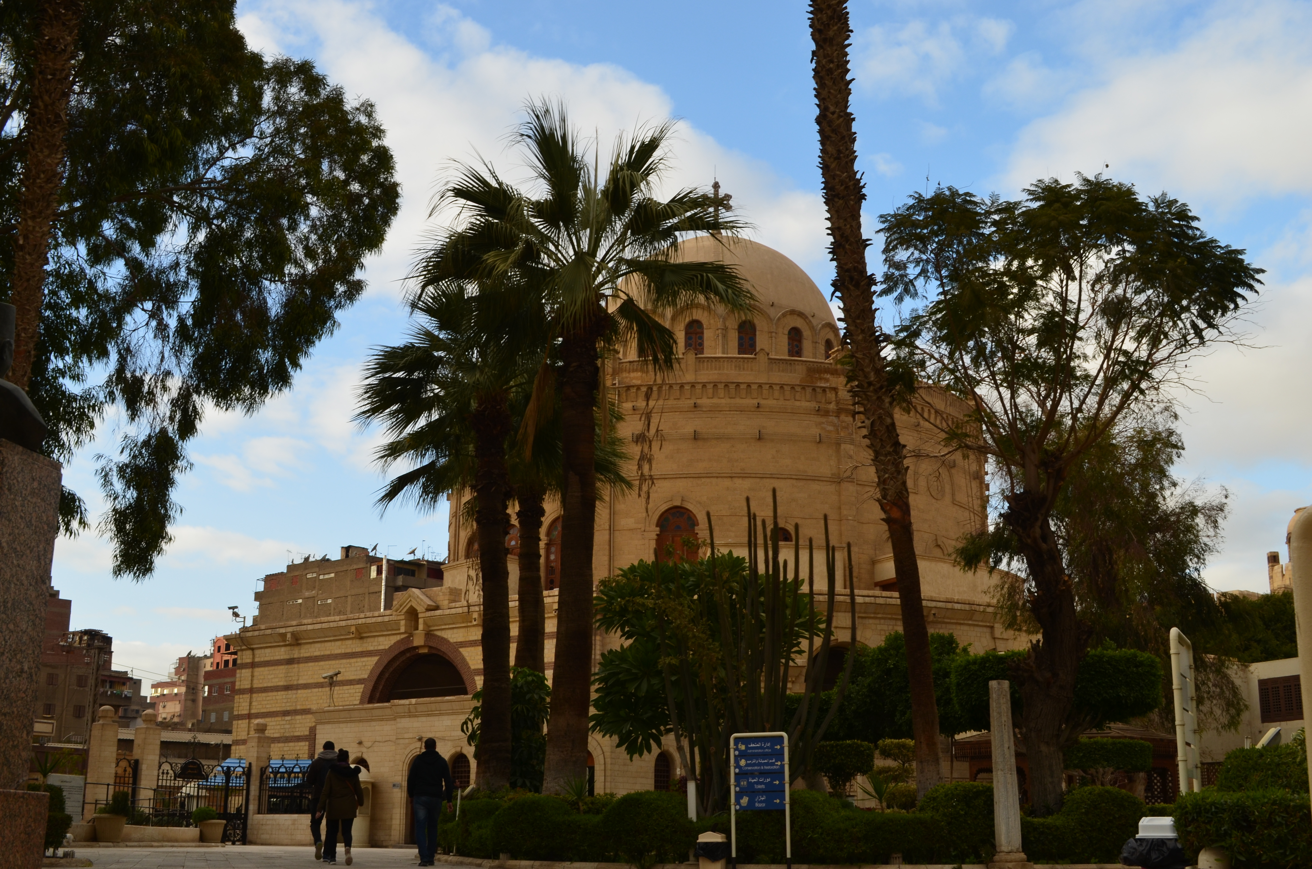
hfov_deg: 46.5
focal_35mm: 42
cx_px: 656
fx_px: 1527
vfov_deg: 31.8
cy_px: 434
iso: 200
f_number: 11
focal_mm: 28
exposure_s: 1/100
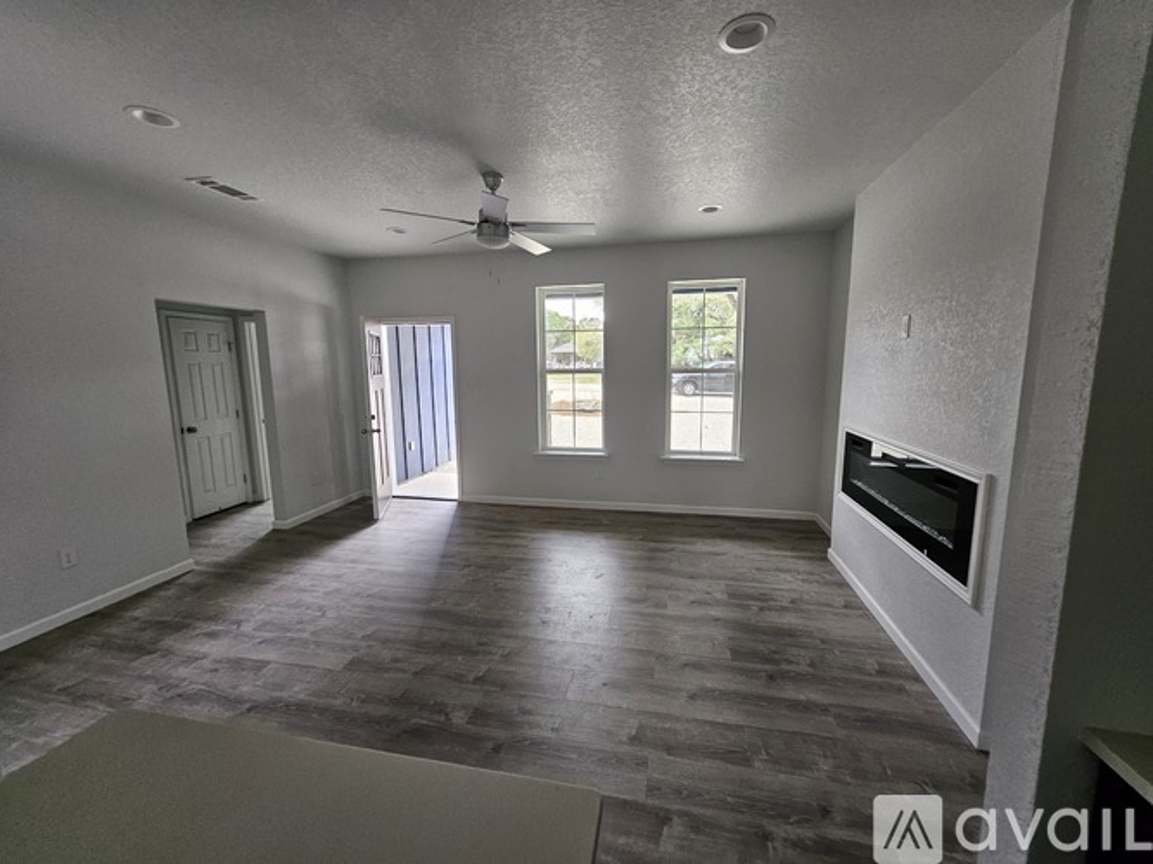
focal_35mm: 13
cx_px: 576
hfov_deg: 106.2
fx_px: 433
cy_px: 432
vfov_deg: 89.9
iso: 200
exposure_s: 1/100
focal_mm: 1.74
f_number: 2.2
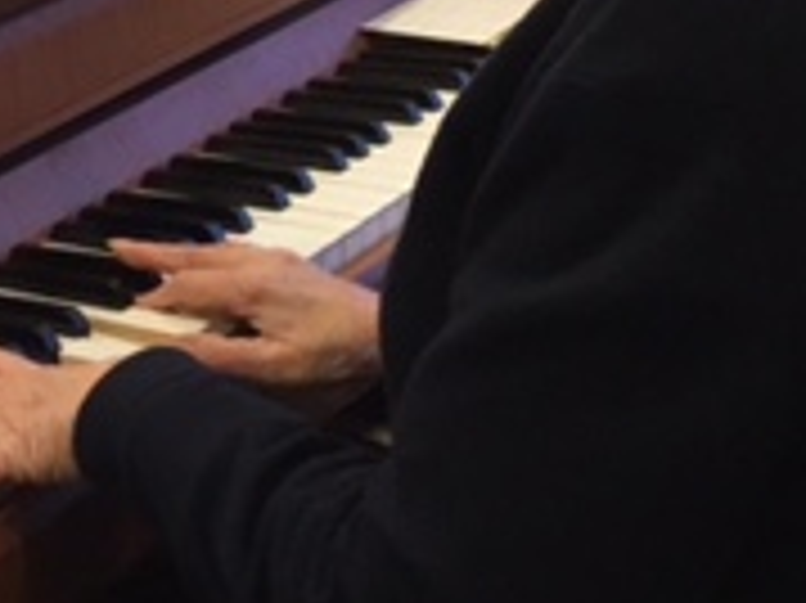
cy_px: 284
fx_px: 2583
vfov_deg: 13.3
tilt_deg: -23.5
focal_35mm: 111
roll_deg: +2.7
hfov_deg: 17.4
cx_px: 45
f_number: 2.4
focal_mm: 3.3
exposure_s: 1/33
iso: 200
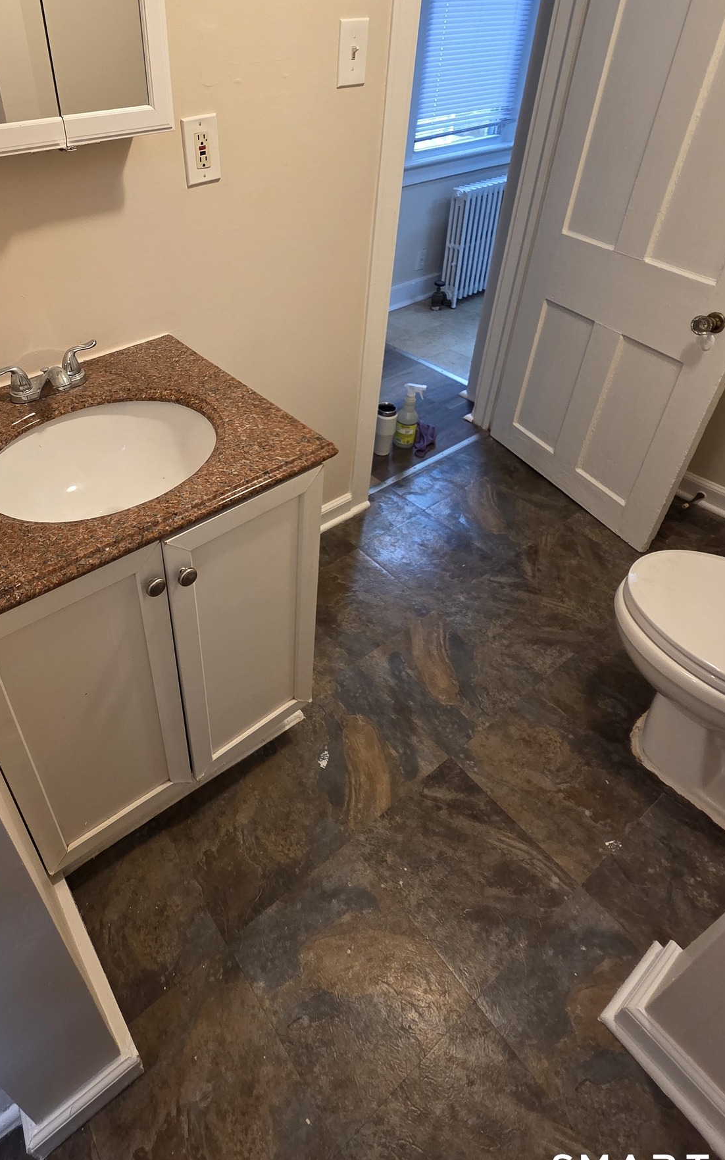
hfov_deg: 62.5
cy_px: 440
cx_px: 212
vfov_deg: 89.4
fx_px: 569
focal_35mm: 18
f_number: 2.2
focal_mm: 2.2
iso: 160
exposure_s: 1/60
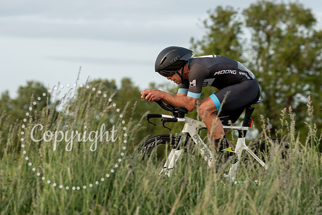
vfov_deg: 8.8
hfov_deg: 13.2
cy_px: 110
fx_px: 1393
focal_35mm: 156
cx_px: 168
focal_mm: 123
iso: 400
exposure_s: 1/1000
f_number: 4
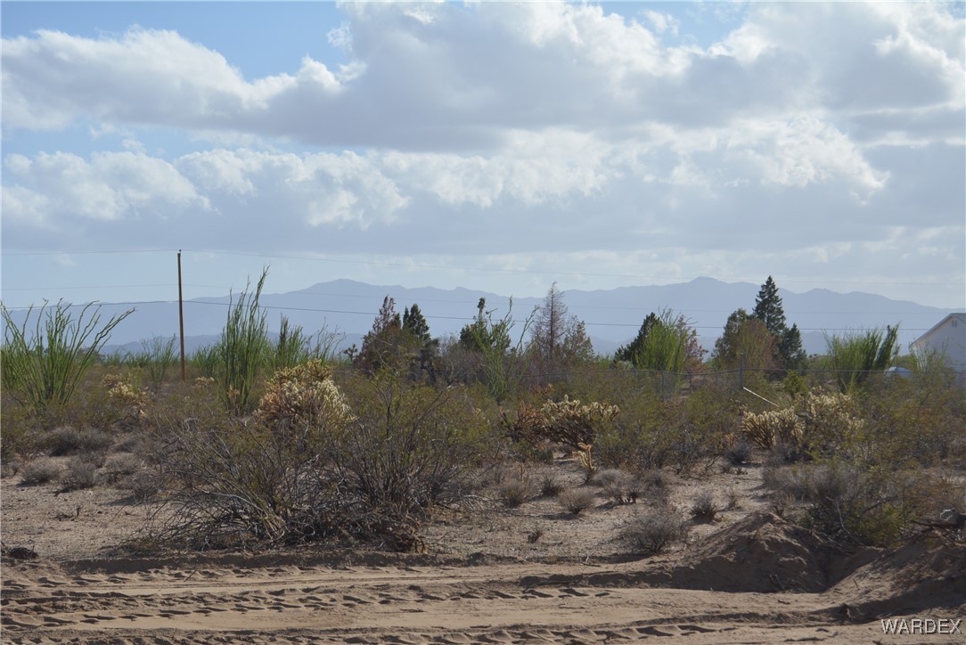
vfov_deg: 16.6
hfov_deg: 24.6
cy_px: 322
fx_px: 2215
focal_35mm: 82
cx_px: 483
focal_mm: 55
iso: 400
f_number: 8
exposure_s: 1/2000
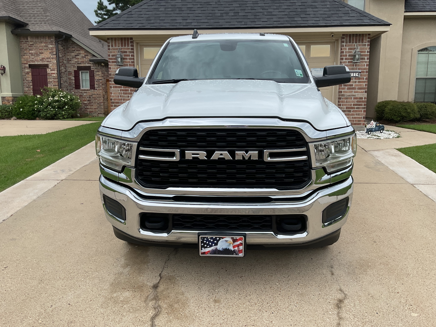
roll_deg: +1.4
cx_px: 218
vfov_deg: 48.2
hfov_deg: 61.7
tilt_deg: -11.5
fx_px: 365
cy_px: 164
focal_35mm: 29
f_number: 1.8
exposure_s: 1/1098
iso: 16
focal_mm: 3
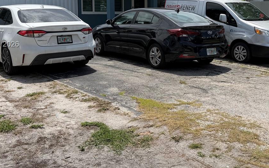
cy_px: 45
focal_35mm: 48
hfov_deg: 41.4
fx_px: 352
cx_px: 174
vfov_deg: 26.6
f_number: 1.78
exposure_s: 1/5714
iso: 80
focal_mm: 6.76
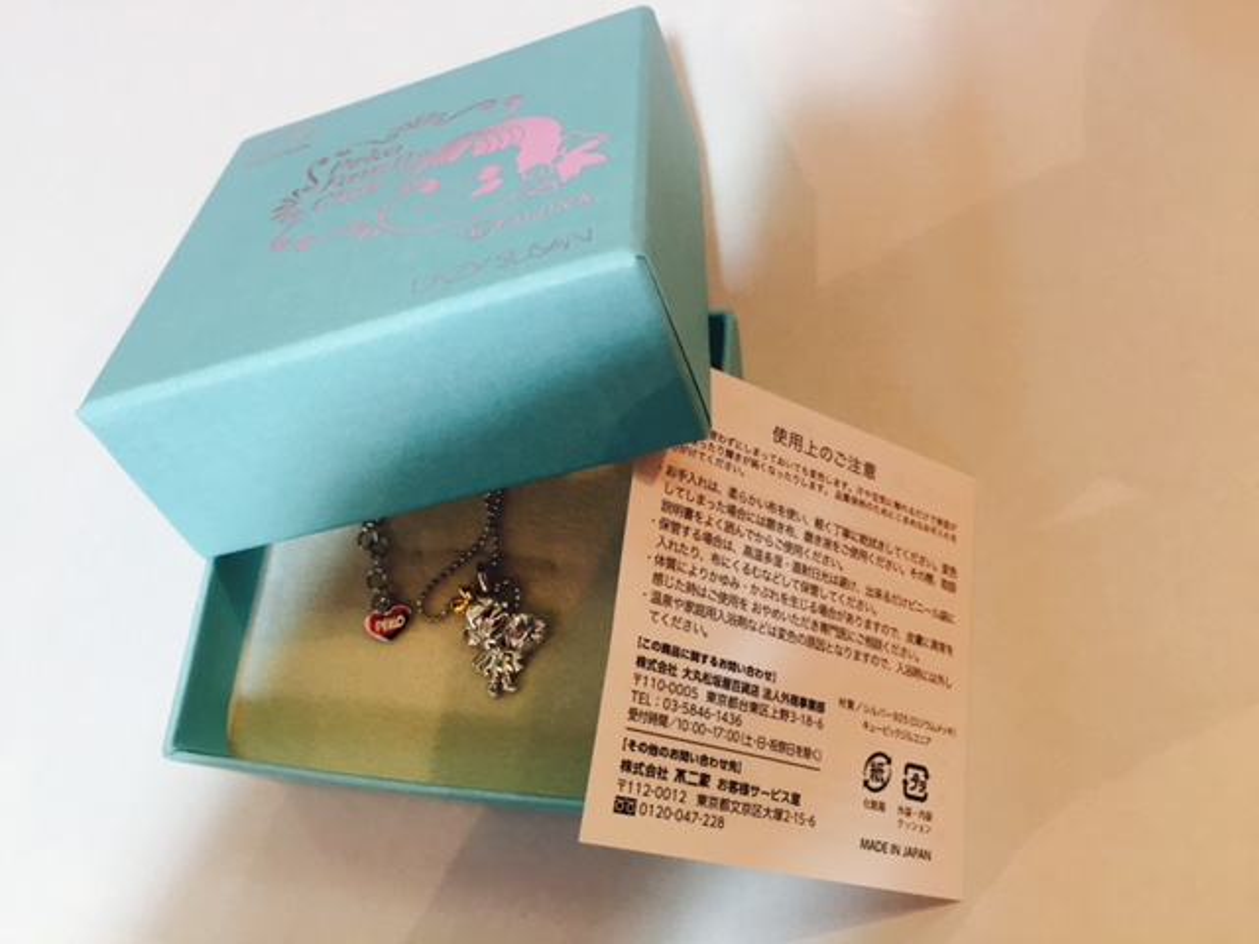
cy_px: 472
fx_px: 1055
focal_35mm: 29
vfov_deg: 48.2
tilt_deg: -66.8
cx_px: 630
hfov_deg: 61.7
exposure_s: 1/33
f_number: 2.2
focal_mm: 4.15
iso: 80
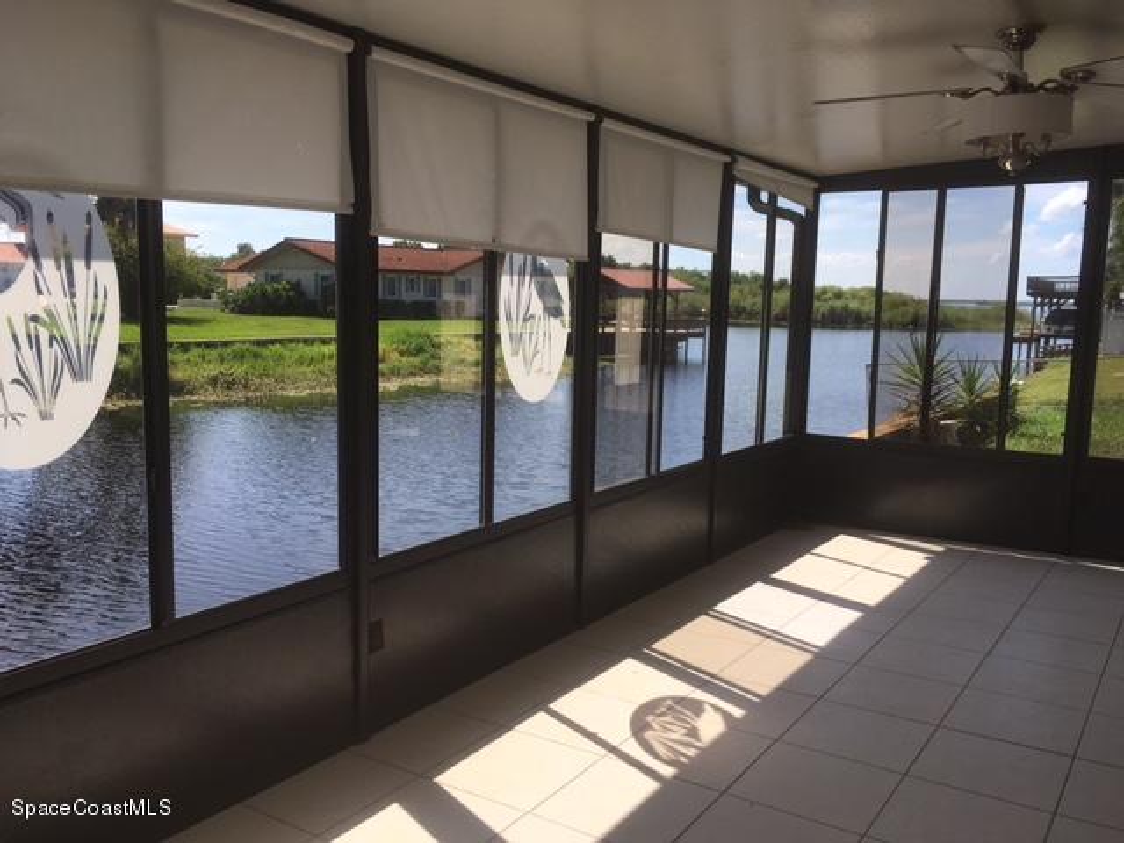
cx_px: 562
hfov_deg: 61.7
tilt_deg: -7.9
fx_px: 942
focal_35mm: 29
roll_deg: -1.4
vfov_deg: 48.2
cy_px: 422
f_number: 2.2
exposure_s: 1/1040
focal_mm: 4.15
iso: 25
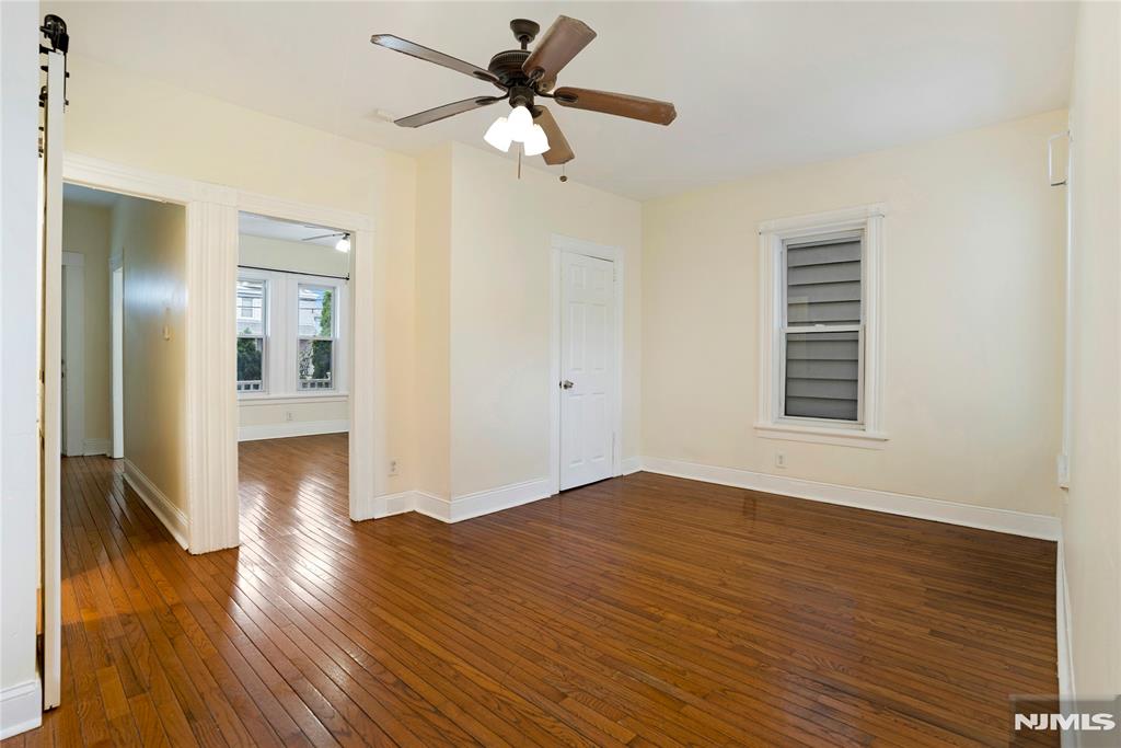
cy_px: 374
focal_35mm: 16
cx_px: 560
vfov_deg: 73.8
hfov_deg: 96.7
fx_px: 498
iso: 100
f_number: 4.5
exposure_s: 1.6
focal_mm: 16
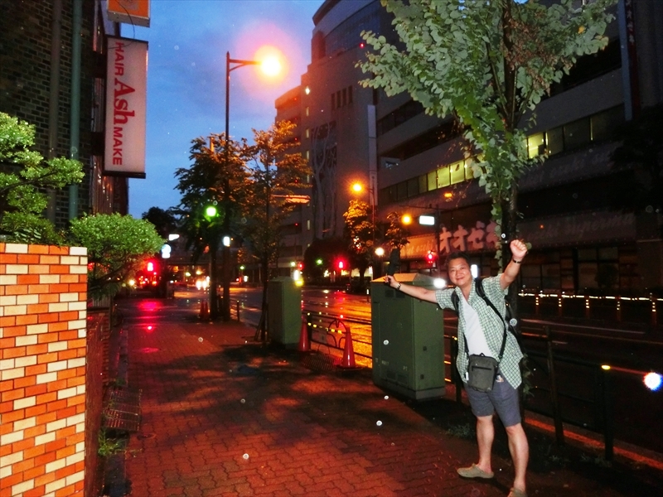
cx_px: 332
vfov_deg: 56.8
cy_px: 248
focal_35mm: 24
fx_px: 460
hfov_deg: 71.6
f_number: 3
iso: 400
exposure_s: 1/15
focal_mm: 4.24
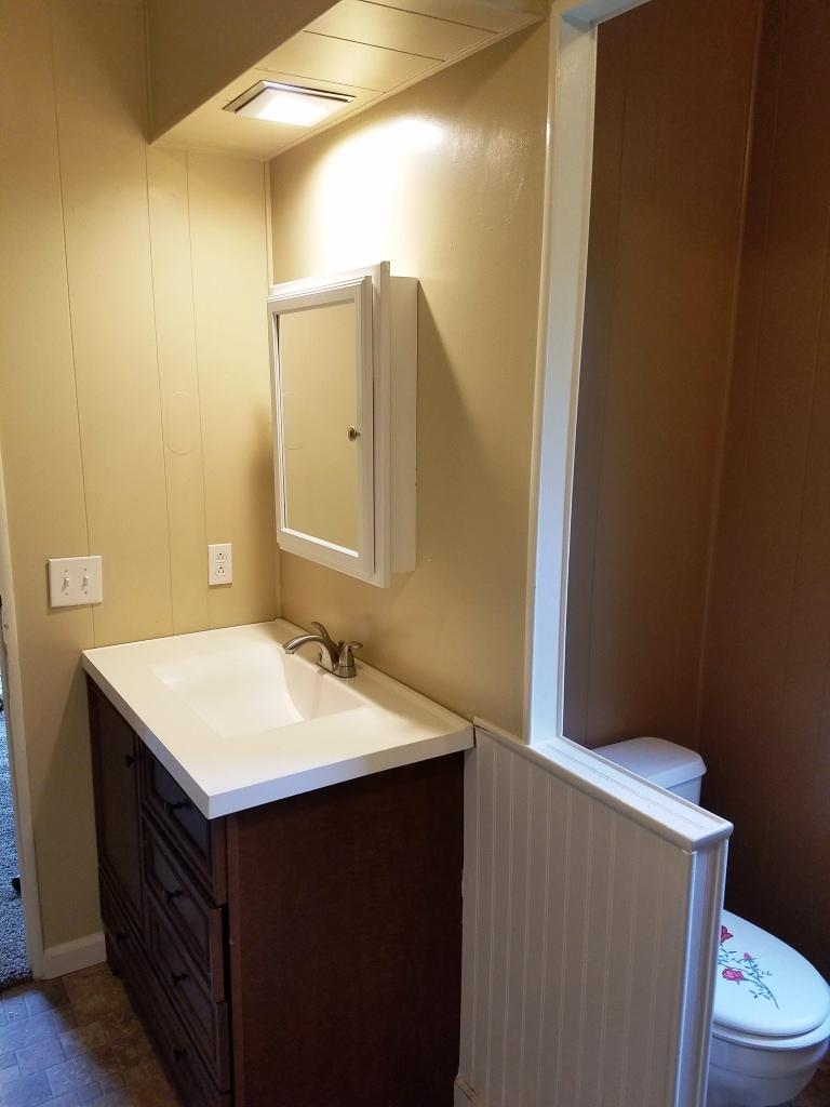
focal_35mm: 26
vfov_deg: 67.3
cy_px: 554
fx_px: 831
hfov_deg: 53.1
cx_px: 415
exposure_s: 1/60
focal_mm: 4.2
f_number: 1.7
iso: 125
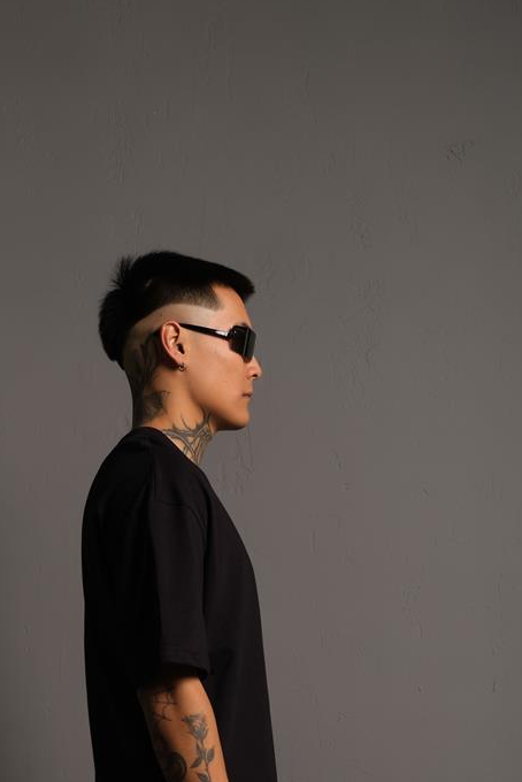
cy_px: 788
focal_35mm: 71
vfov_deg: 26.8
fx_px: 1543
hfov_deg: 19.2
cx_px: 213
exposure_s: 1/160
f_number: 5
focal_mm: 23.3
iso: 160
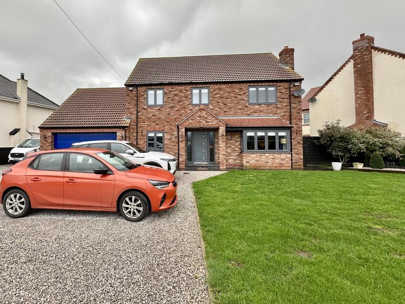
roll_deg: +0.2
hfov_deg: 90.2
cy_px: 138
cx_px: 168
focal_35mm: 17
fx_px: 199
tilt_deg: +1.3
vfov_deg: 74.5
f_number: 2.2
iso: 40
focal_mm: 2.22
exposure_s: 1/285
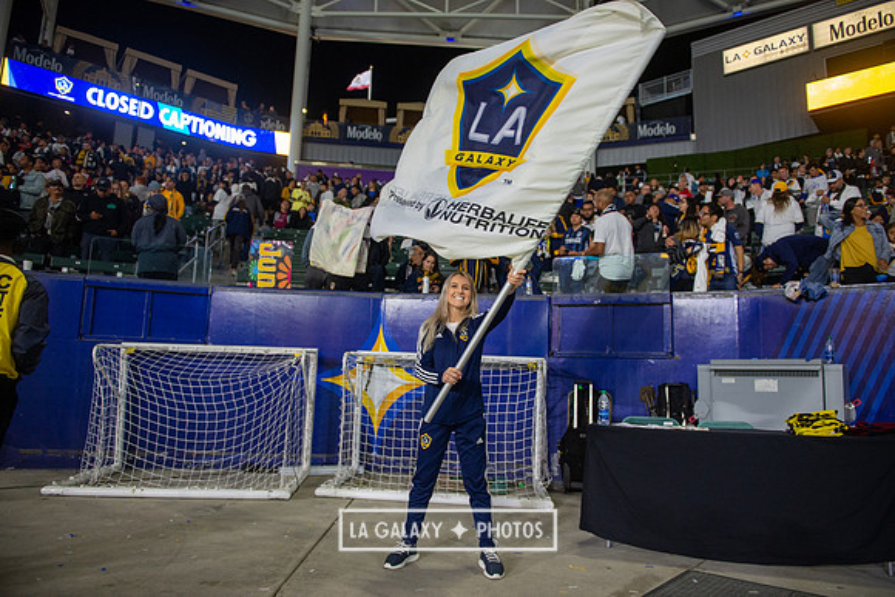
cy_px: 298
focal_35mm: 24
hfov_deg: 73.7
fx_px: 597
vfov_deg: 53.2
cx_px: 448
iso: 1600
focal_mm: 24
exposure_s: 1/500
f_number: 2.8
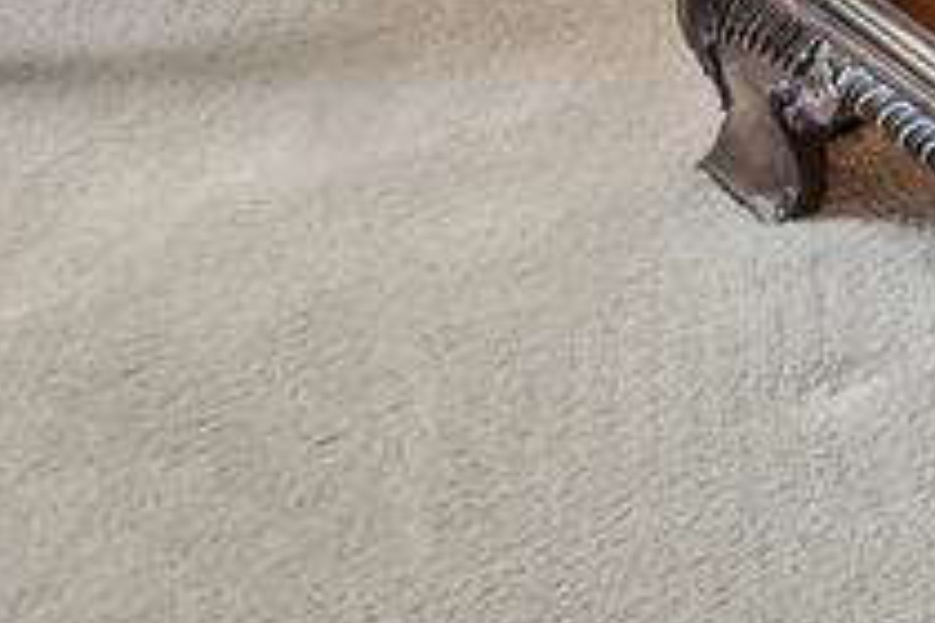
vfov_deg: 7.6
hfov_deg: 10.7
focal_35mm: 139
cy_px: -1682
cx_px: 2703
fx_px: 3610
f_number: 8
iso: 250
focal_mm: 12
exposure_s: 1/3.33
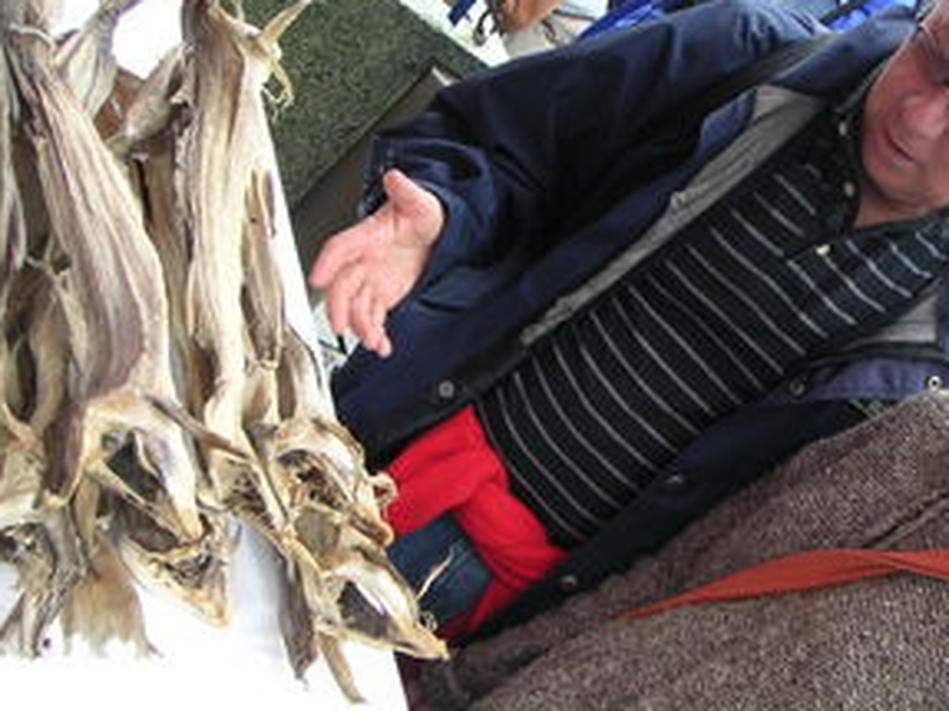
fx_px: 1452
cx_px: 625
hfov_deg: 35.9
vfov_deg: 27.5
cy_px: 397
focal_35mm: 53
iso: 50
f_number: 2.8
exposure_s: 1/90
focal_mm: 6
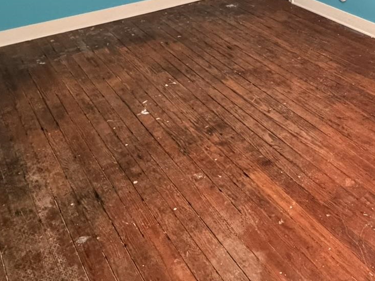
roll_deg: -1.4
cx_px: 339
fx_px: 422
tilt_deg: -21.1
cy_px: 6
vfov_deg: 33.9
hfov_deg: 43.6
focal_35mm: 39
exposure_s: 1/60
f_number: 2.2
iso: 400
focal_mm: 2.22
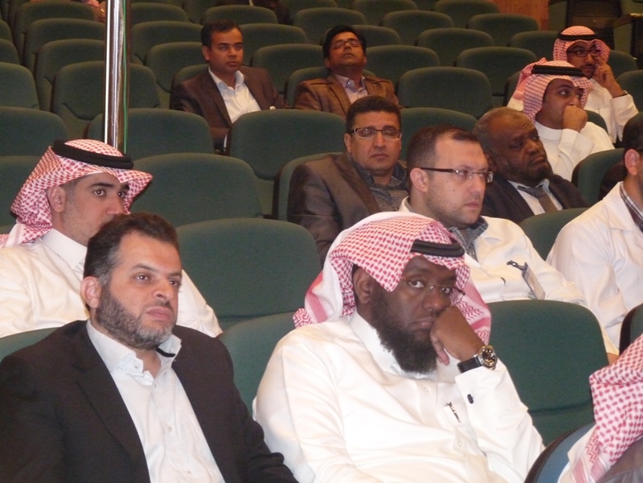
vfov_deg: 11.1
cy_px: 242
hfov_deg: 14.7
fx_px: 2489
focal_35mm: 134
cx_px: 322
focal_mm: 23.7
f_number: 3.6
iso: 800
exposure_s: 1/40
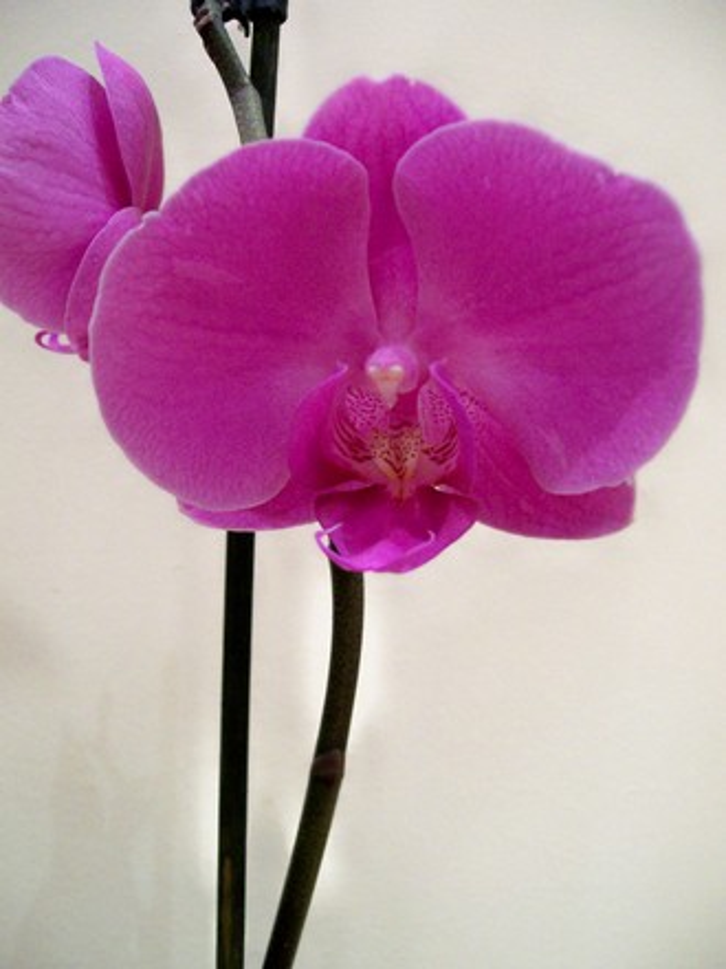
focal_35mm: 36
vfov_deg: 51.4
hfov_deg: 39.7
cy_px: 484
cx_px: 363
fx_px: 1007
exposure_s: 1/22.5
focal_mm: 6
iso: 160
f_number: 2.7
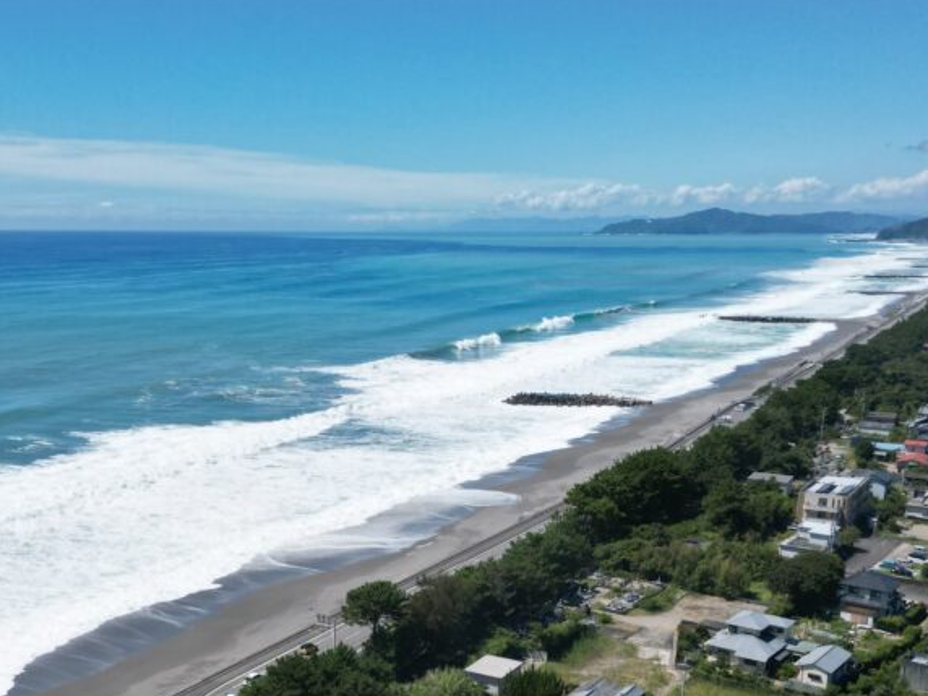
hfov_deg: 43.8
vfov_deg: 32.9
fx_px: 1153
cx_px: 412
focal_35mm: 43
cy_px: 534
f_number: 1.7
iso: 200
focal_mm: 6.72
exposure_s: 1/6000
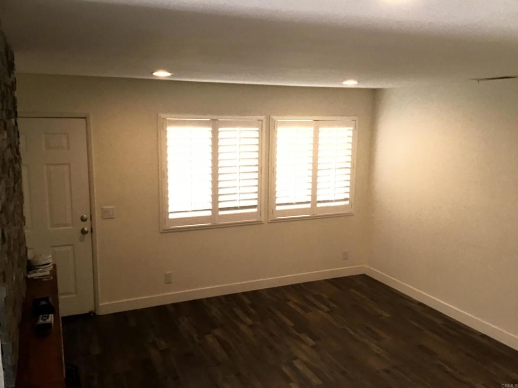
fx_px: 464
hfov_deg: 58.4
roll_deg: -0.8
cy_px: 194
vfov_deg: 45.4
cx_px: 259
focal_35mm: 31
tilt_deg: -7.0
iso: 100
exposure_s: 1/30
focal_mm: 3.3
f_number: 2.4
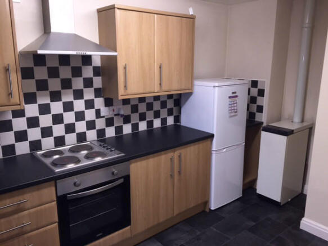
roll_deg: -0.4
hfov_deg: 61.7
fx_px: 275
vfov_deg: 48.2
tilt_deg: -12.8
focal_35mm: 29
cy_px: 123
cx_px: 164
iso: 50
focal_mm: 4.15
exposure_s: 1/33
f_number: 2.2
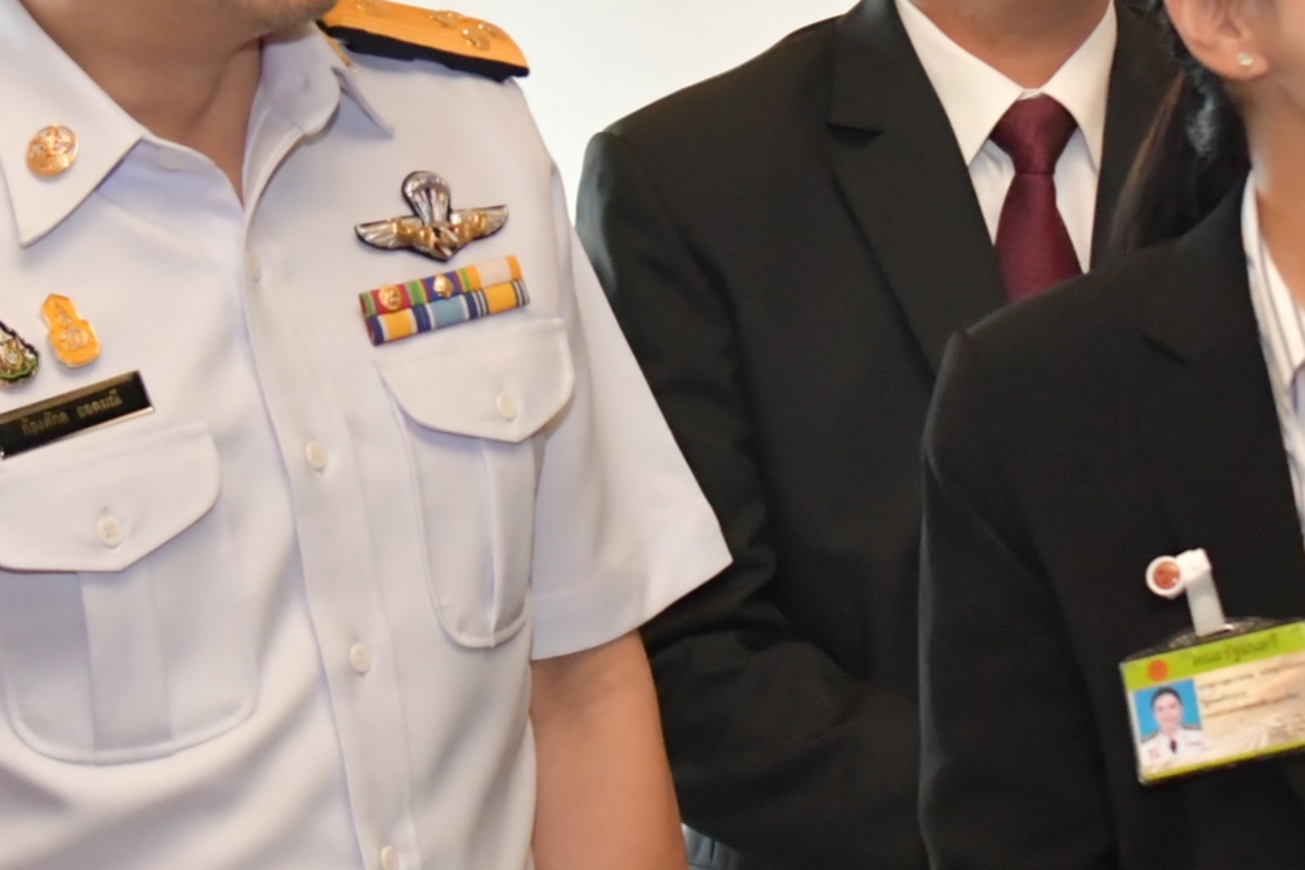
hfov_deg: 14.8
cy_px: 422
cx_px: 1043
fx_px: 5002
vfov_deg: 9.9
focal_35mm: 138
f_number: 4
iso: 2500
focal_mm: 35
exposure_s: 1/200
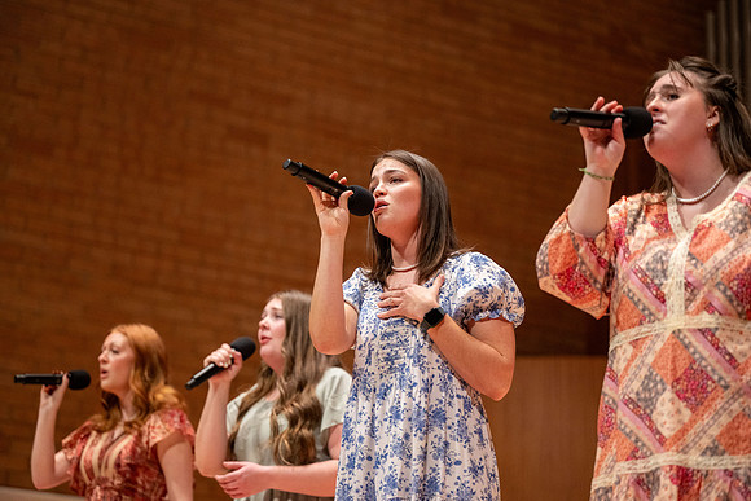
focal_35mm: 97
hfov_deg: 21.0
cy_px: 250
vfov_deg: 14.1
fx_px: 2024
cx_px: 376
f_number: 2.8
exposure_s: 1/640
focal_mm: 97
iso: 2500
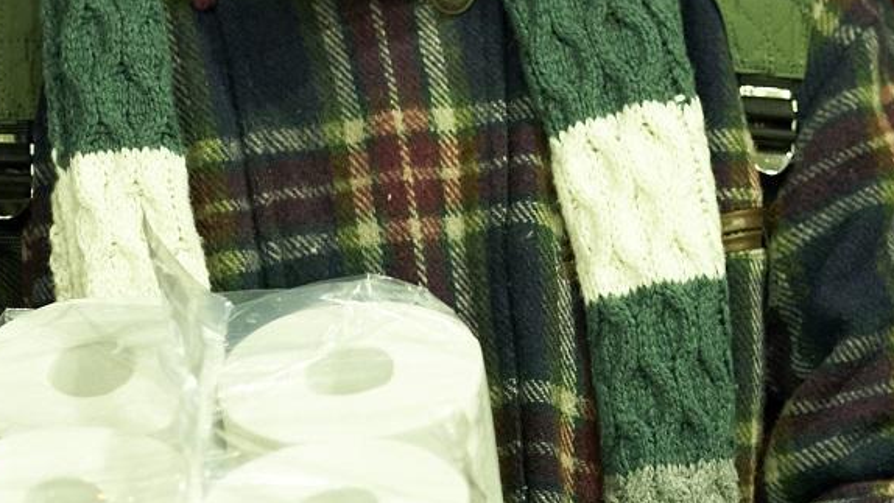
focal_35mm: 310
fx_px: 7349
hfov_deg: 6.9
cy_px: 127
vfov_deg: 3.9
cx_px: 1039
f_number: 2.2
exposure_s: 1/250
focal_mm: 85
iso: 2000
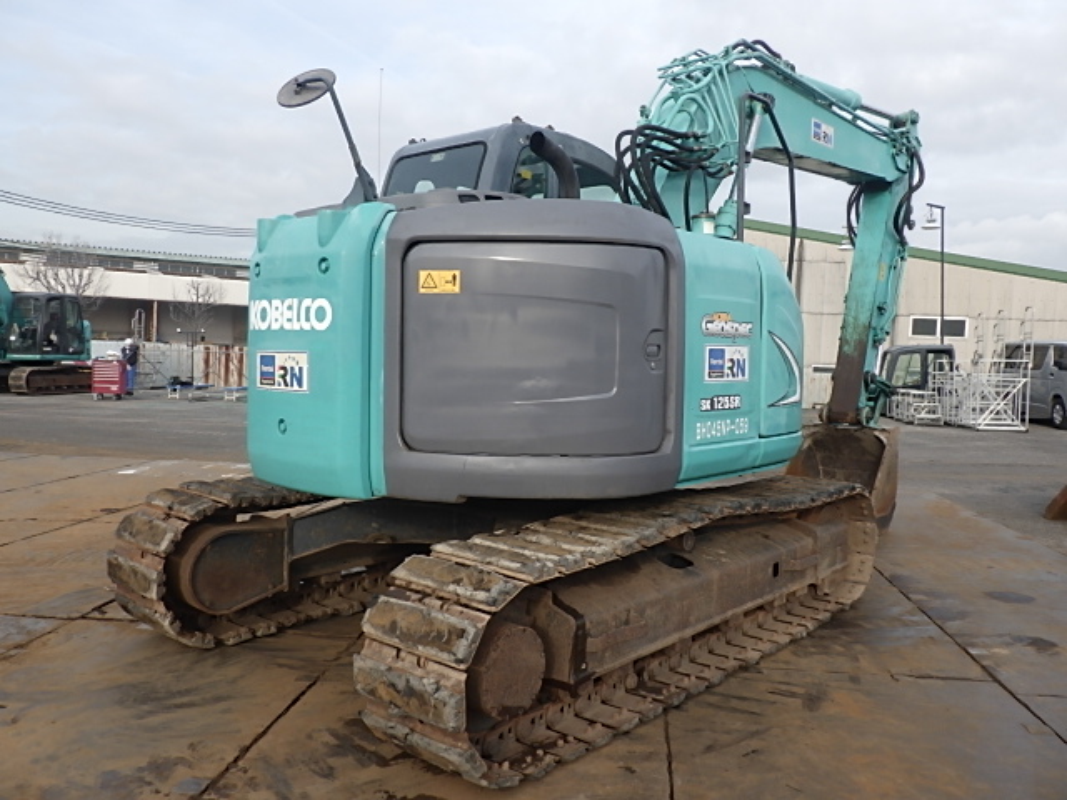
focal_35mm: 28
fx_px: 863
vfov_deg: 49.7
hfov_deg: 63.4
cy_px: 400
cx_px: 534
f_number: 4.2
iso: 125
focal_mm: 5
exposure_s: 1/320
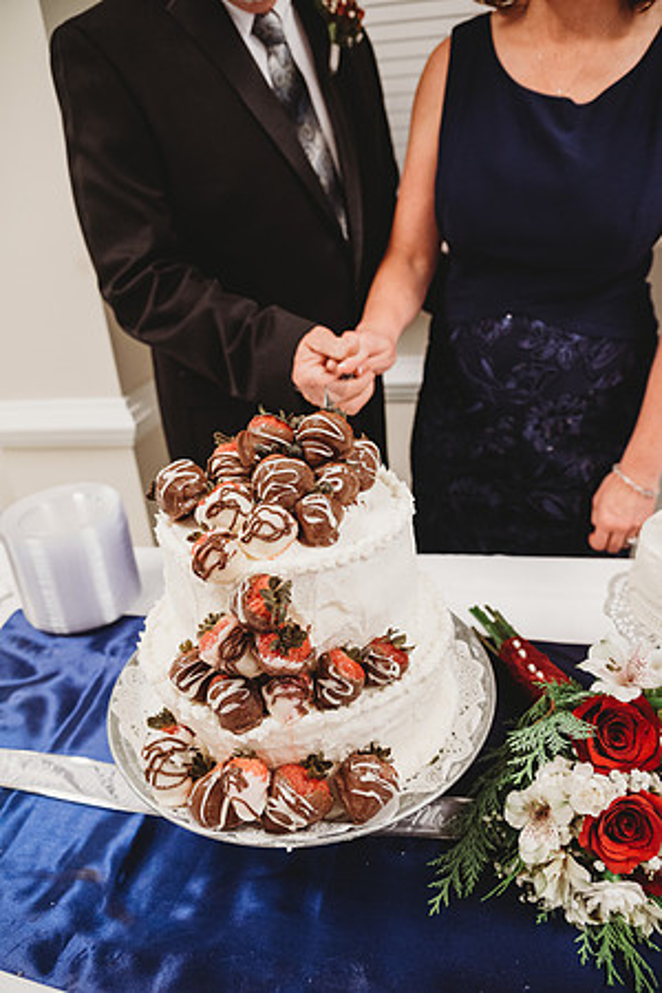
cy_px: 496
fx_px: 662
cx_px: 331
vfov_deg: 73.7
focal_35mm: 24
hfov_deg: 53.1
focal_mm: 24
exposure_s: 1/200
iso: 4000
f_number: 4
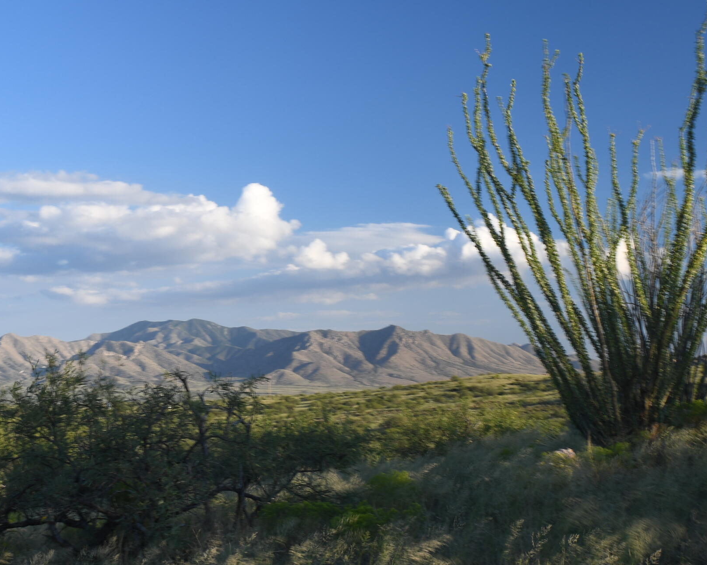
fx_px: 1318
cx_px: 222
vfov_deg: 24.2
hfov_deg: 29.8
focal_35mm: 63
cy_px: 235
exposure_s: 1/15
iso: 100
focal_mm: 24
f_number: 11
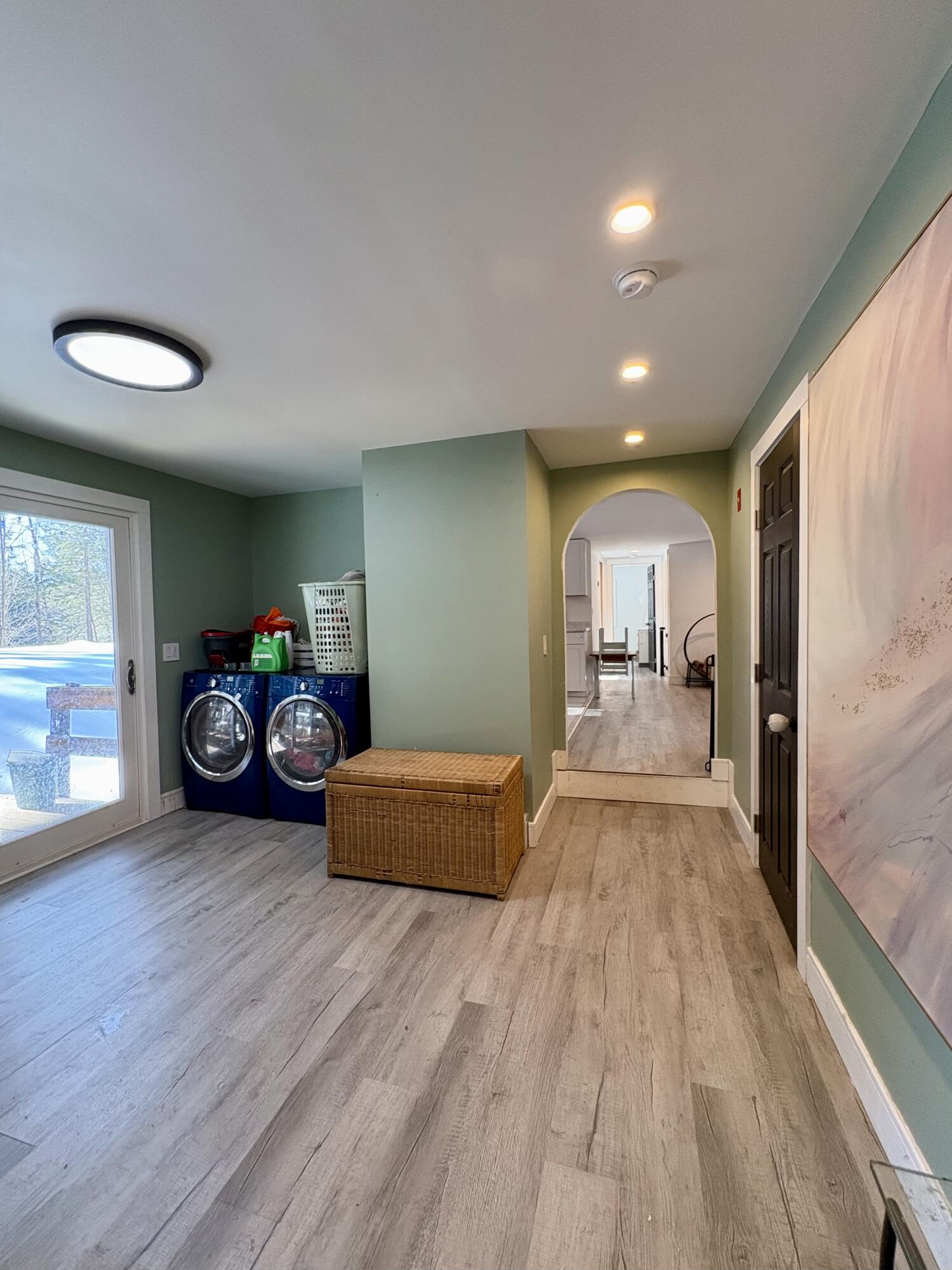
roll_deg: -1.0
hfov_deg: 85.7
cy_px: 635
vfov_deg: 102.1
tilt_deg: -2.9
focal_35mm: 14
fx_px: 513
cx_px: 476
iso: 250
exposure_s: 1/120
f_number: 2.2
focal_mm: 2.22
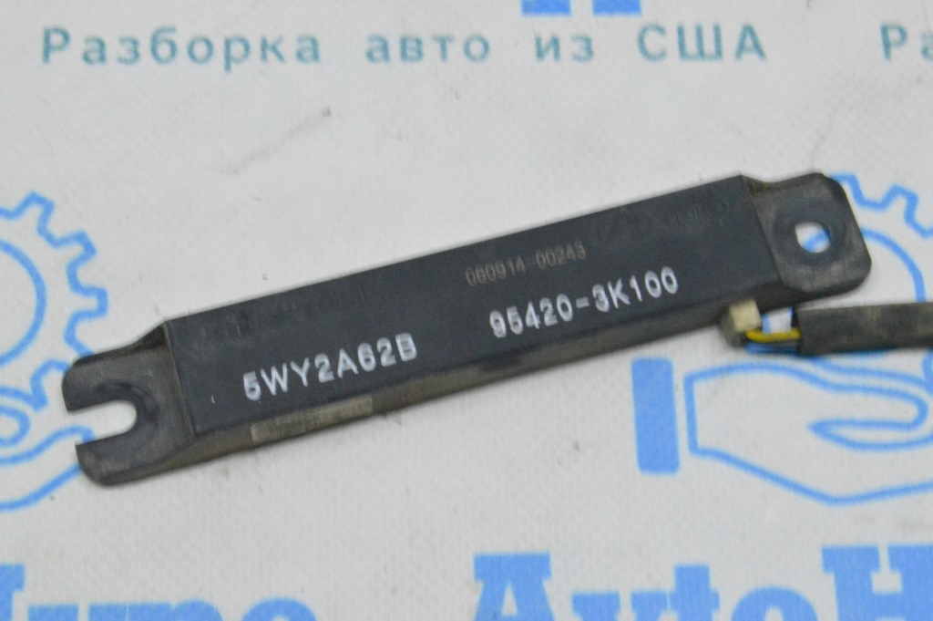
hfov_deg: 24.6
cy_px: 310
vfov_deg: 16.5
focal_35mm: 82
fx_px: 2136
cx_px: 466
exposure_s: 1/20
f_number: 20
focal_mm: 55
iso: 6400
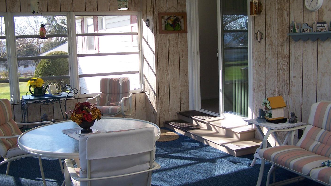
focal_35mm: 42
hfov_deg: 48.4
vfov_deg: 28.3
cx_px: 165
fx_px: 369
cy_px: 81
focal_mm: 6.3
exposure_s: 1/125
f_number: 2.8
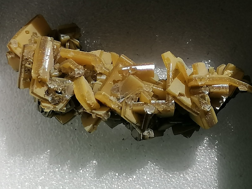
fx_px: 917
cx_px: 127
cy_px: 94
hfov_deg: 15.6
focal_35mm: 126
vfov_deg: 11.8
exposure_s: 1/1647
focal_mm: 4.75
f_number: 1.8
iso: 50
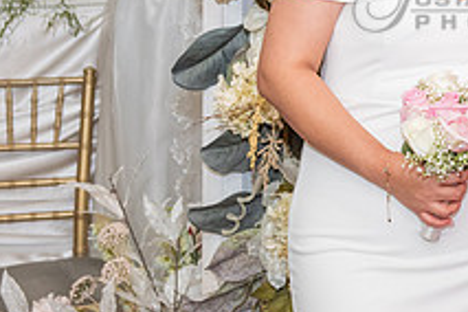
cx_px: 525
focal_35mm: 136
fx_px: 1768
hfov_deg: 14.7
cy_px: -8
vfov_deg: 10.0
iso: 1600
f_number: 4.5
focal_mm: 50
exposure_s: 1/125
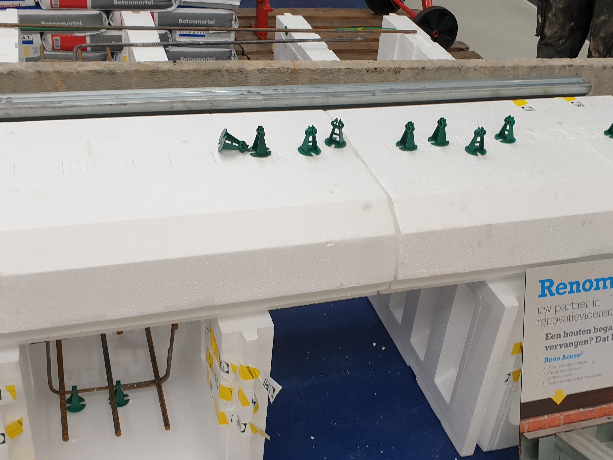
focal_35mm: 41
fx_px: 726
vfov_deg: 35.1
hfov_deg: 45.5
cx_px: 365
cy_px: 263
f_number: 2.4
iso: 80
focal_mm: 4.3
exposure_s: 1/100
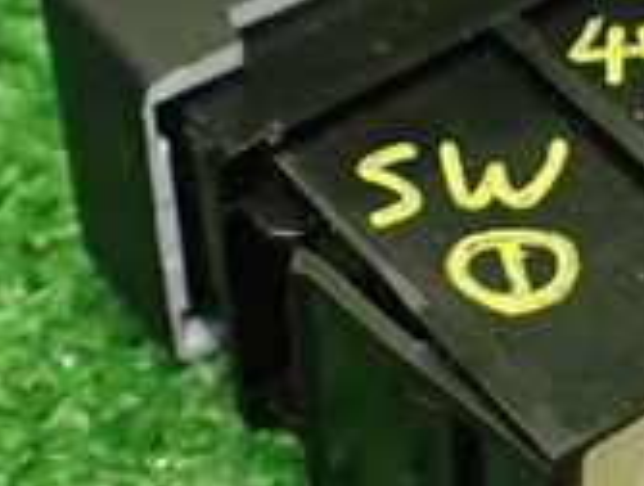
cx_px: 598
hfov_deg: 15.1
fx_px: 2405
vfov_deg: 11.5
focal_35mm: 129
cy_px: 247
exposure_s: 1/160
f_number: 2.5
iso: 640
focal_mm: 6.37
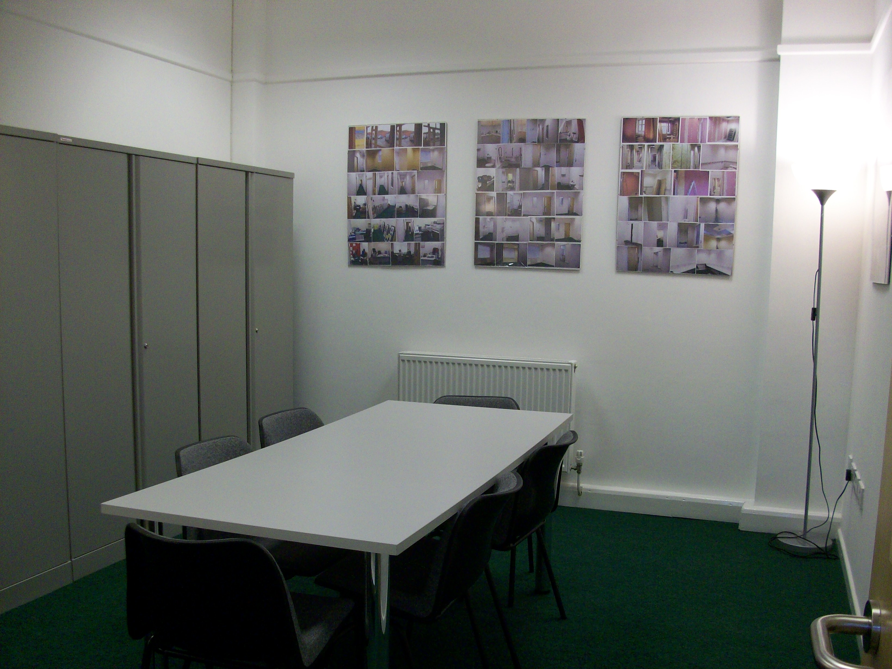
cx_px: 446
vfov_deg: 41.8
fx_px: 876
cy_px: 334
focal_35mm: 34
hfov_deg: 54.0
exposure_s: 1/60
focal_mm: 5.7
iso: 160
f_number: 2.8
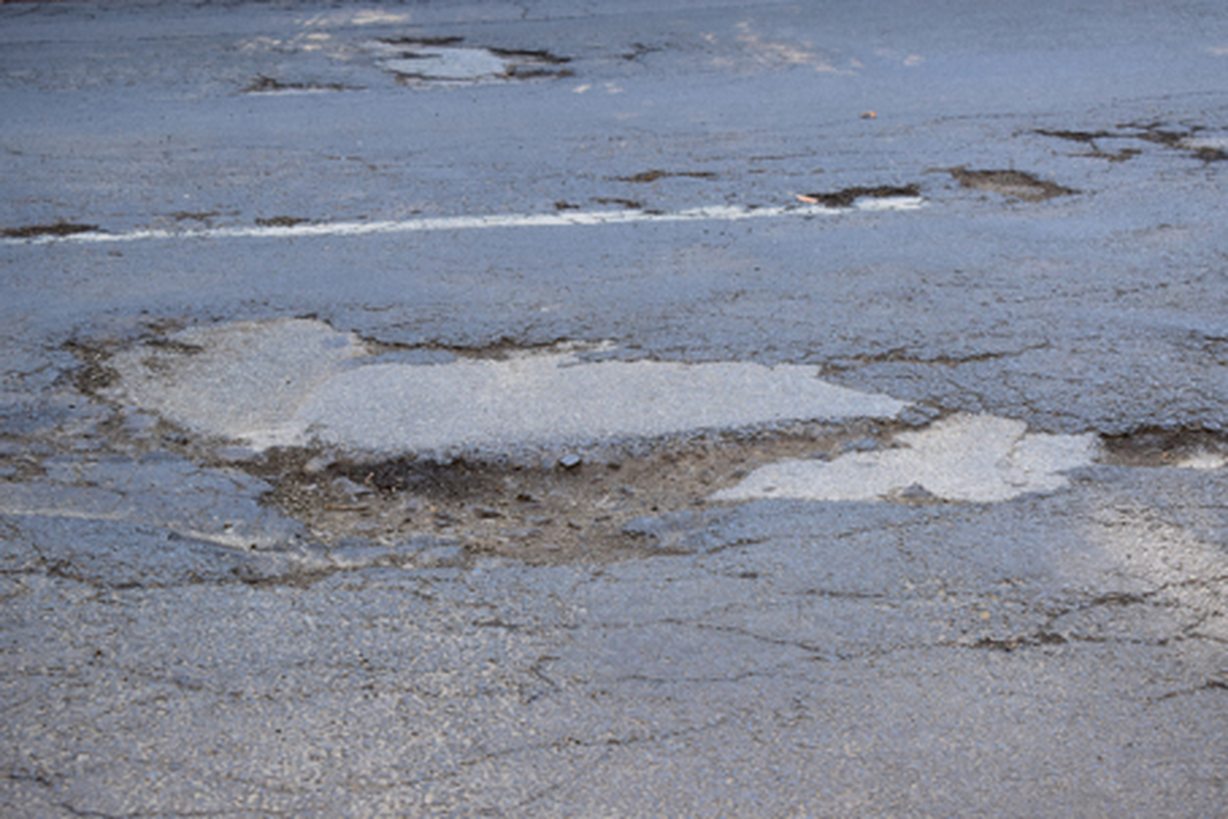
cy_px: 410
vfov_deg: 22.6
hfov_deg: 33.4
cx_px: 614
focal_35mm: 60
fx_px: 2047
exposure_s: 1/30
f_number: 7.1
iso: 400
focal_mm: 40
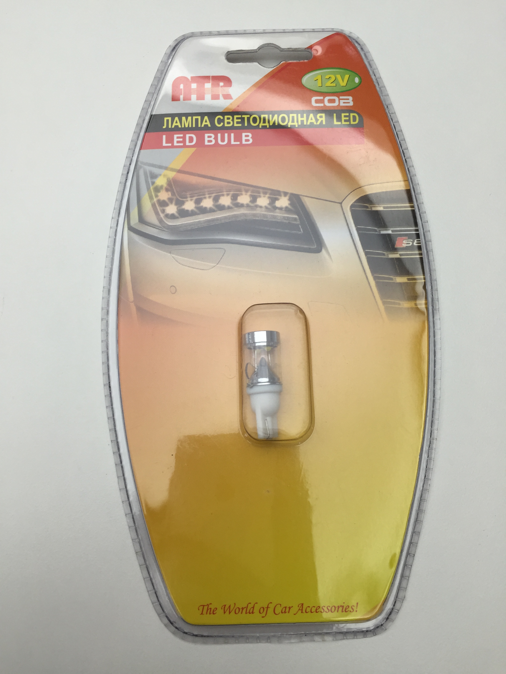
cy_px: 337
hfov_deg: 48.2
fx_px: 565
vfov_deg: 61.7
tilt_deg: -81.5
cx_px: 253
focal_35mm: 29
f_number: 2.2
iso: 40
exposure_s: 1/50
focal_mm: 4.15
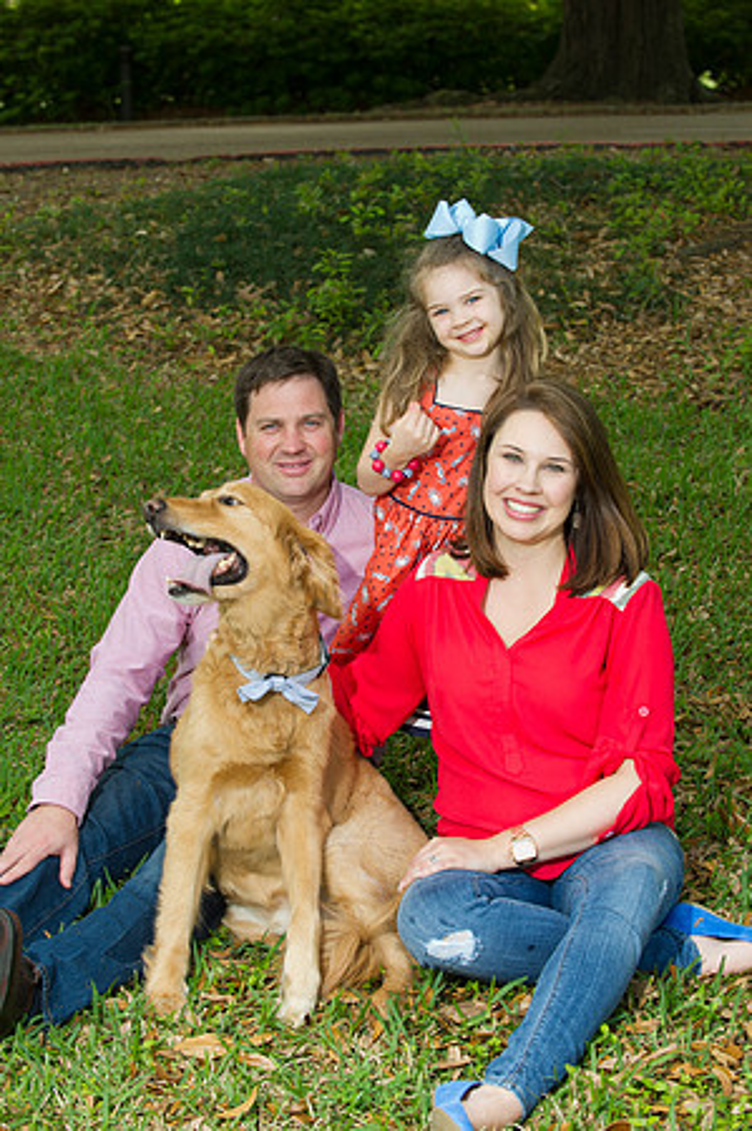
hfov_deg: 18.1
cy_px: 566
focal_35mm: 75
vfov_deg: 27.0
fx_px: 2355
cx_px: 376
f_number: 5.6
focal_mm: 75
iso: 400
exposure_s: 1/160
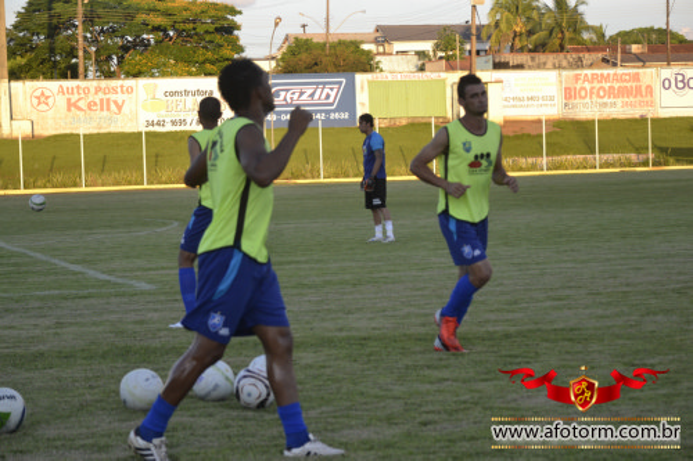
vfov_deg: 13.8
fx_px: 1905
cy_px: 230
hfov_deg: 20.6
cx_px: 346
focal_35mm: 99
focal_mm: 66
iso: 500
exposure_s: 1/500
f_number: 5.3
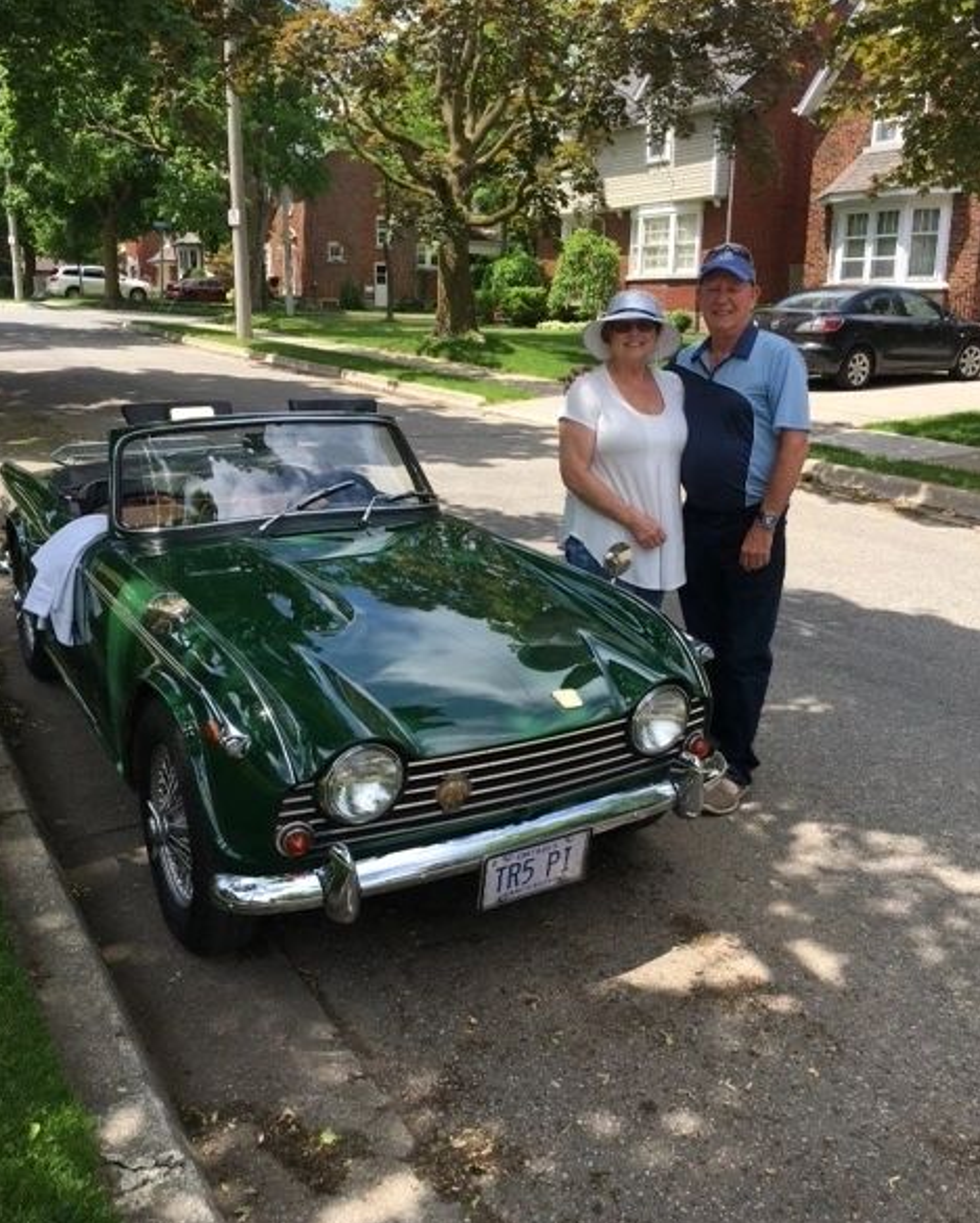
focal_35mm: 31
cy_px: 599
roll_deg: -0.1
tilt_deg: -13.9
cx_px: 486
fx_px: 1123
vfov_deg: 57.1
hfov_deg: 47.2
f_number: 2.2
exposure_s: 1/725
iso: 25
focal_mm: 4.15
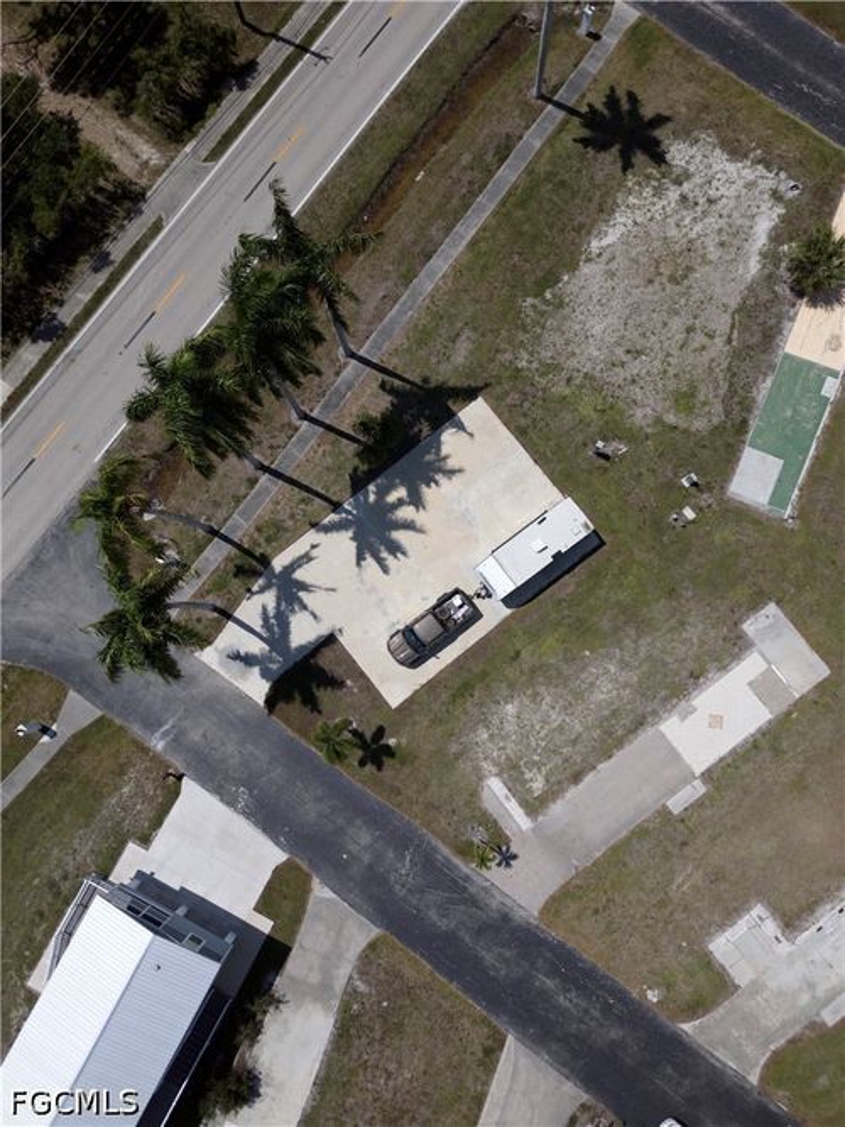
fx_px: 781
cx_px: 422
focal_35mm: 24
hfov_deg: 56.8
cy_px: 564
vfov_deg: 71.6
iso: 150
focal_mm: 6.72
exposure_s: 1/640
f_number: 1.7
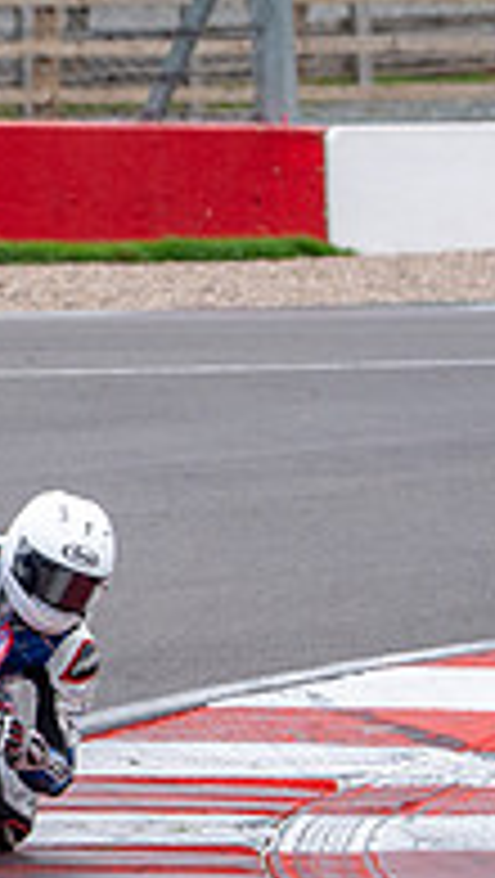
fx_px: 20001
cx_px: -669
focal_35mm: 859
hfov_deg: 1.4
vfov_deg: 2.5
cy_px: 570
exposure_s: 1/400
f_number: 8
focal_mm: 276
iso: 800
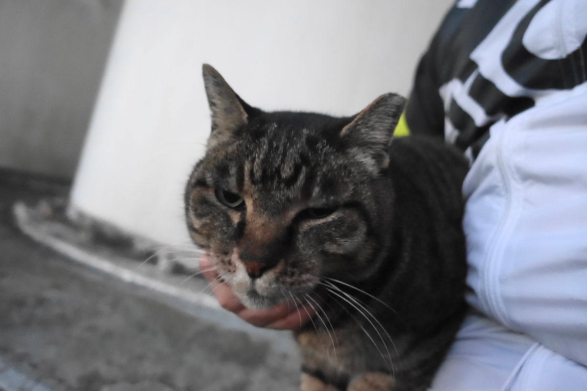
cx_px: 294
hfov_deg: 73.7
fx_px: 391
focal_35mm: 24
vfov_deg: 53.1
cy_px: 196
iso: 6400
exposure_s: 1/15
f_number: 1.8
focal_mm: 8.8
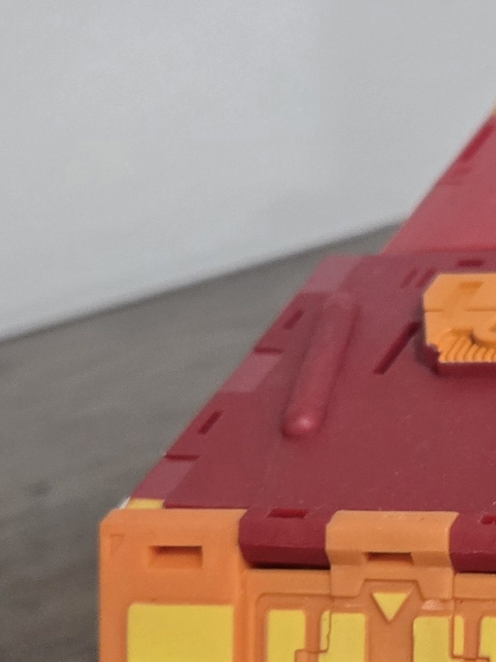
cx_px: 536
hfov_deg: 23.1
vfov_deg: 29.3
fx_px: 1147
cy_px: 717
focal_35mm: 60
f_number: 1.8
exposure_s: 1/60.2
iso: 640
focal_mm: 5.4
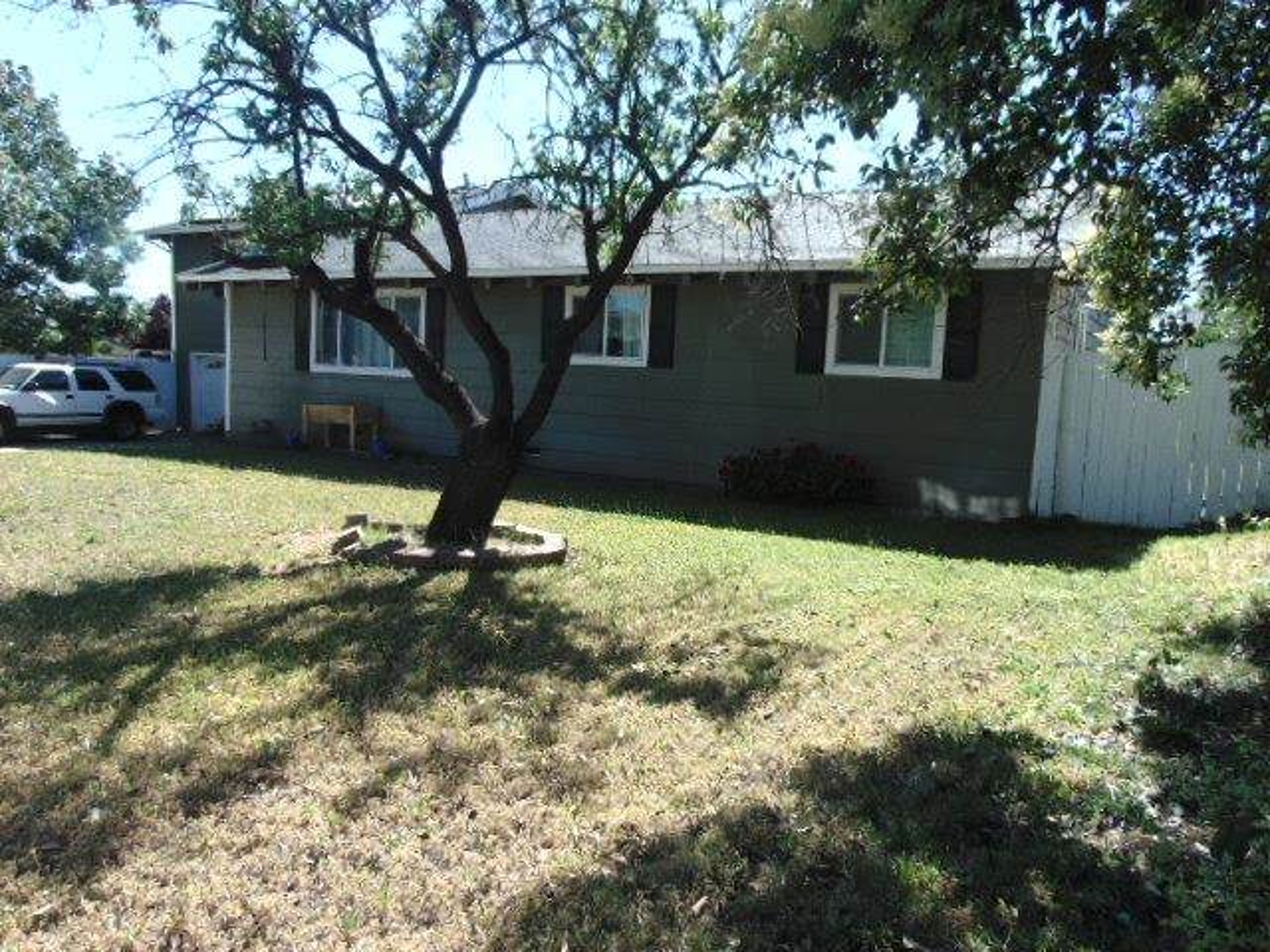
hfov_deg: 69.4
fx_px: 917
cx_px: 635
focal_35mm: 25
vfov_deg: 54.9
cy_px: 476
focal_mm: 4.5
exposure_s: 1/500
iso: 80
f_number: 3
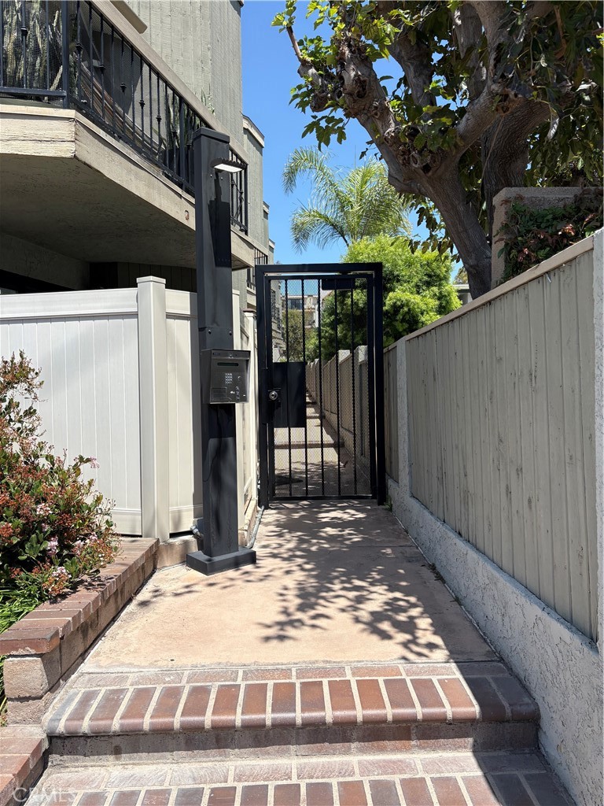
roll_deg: +0.1
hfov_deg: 53.1
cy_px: 403
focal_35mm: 26
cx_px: 302
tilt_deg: -1.4
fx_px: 605
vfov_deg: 67.3
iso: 50
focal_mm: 5.96
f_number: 1.6
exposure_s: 1/2747
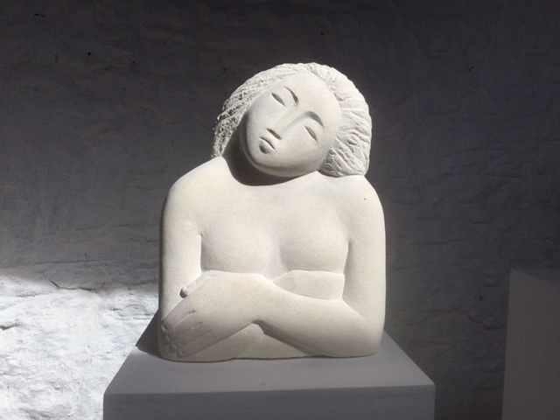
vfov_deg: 45.4
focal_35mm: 31
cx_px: 280
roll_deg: -0.2
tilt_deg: -4.0
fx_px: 502
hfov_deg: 58.4
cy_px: 210
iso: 25
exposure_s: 1/1116
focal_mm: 3.3
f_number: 2.4
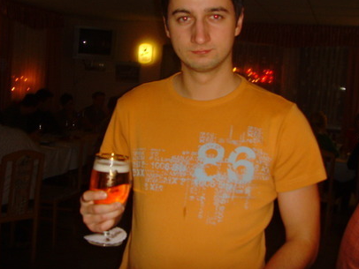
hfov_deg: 39.6
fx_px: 498
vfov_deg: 30.3
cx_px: 186
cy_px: 114
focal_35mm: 48
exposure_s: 1/45
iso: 200
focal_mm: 6.6
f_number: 3.5
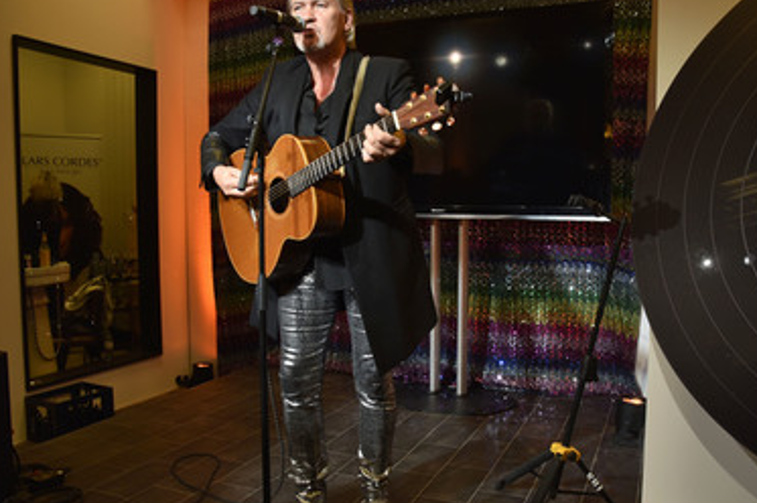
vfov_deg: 44.9
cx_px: 427
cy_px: 258
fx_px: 609
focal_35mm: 29
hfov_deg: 63.5
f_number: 6.3
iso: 640
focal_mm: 24
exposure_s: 1/125
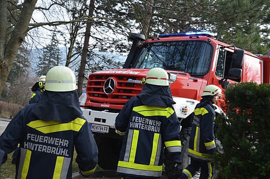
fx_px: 472
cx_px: 135
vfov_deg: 21.5
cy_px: 90
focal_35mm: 63
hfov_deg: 31.9
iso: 200
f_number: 6.3
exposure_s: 1/160
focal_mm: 42
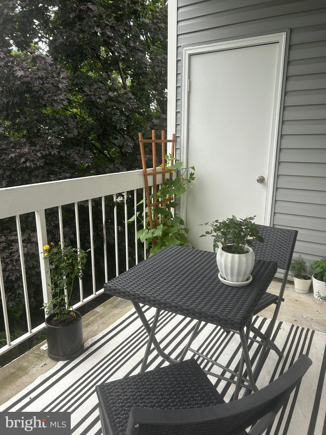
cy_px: 218
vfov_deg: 67.3
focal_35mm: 26
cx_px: 163
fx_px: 326
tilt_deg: -13.8
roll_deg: -0.2
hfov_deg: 53.1
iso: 125
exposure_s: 1/121
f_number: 1.5
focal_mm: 5.7
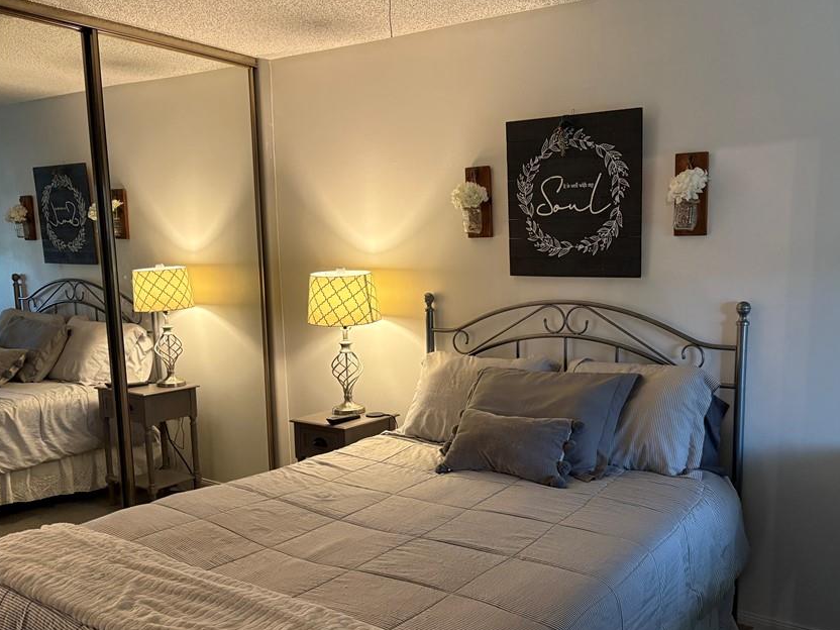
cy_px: 369
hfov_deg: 56.3
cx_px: 510
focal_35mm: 32
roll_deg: +0.8
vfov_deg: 44.0
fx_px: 777
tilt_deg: -8.2
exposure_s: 1/60
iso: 320
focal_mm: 5.96
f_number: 1.6
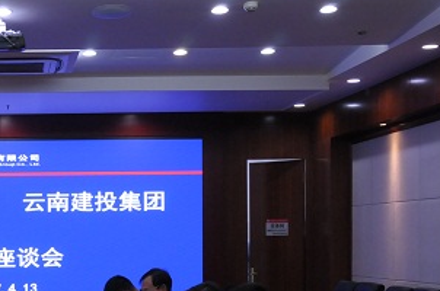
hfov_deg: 26.5
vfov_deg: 18.2
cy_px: 284
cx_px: 16
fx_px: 890
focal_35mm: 73
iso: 1400
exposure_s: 1/30
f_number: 10
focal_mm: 24
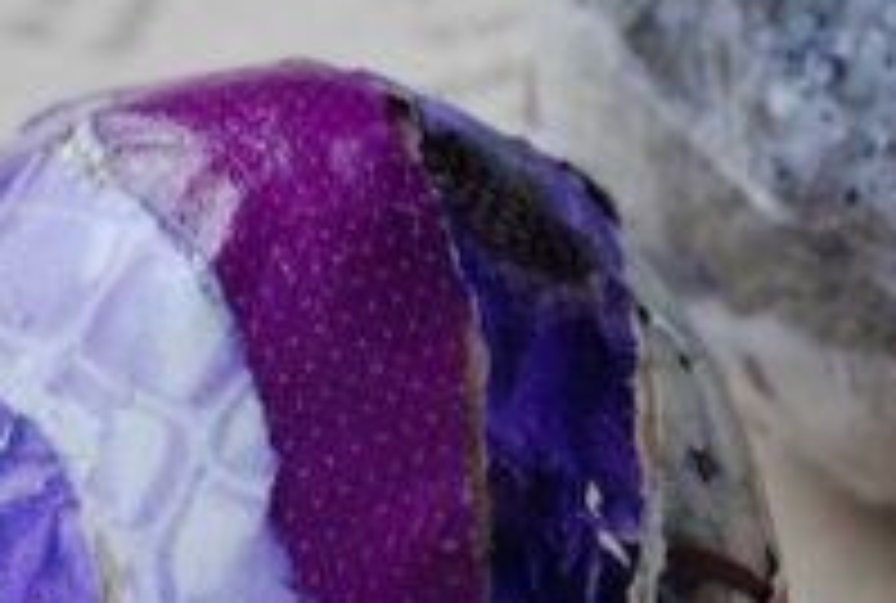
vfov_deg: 4.5
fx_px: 7689
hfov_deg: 6.7
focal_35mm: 308
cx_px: 495
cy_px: 554
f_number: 8
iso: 200
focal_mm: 40
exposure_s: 1/250
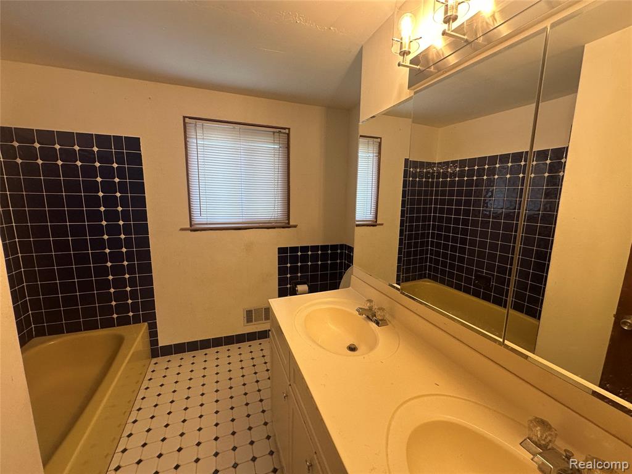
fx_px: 256
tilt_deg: -7.7
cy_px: 237
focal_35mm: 14
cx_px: 316
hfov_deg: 102.1
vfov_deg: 85.7
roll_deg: -1.2
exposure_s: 1/120
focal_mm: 2.22
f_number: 2.2
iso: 160
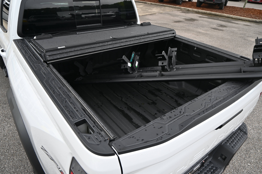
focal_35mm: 24
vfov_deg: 53.1
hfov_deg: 73.7
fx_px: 175
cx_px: 131
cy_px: 87
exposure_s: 1/125
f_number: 4.5
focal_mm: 16
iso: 100
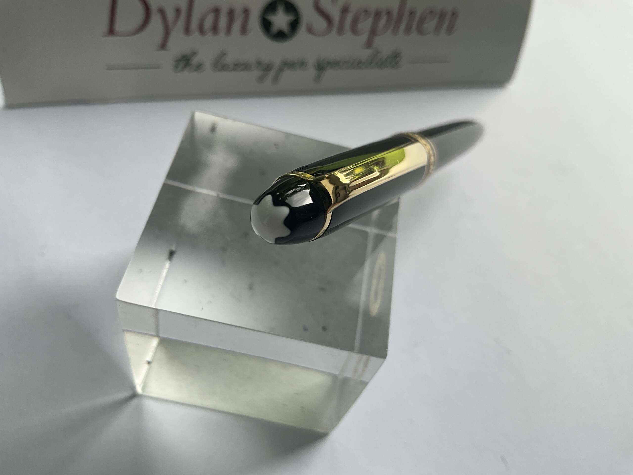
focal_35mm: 29
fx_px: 530
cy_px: 238
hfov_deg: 61.7
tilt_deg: -54.5
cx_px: 316
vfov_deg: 48.2
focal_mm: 3
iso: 20
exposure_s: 1/122
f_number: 1.8
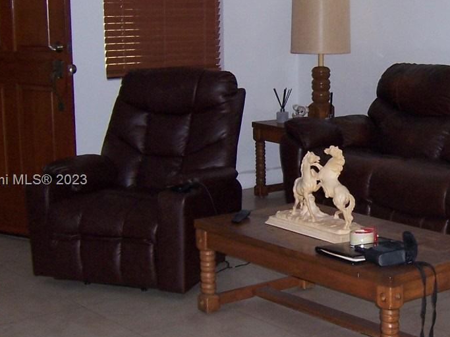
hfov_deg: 25.3
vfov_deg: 19.6
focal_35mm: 75
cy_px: 181
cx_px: 388
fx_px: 975
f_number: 2.8
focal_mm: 5.5
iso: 140
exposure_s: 1/60
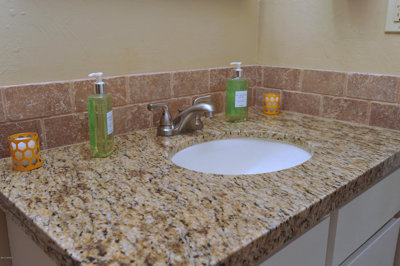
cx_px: 200
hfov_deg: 54.5
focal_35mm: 35
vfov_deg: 37.8
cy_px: 133
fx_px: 389
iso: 800
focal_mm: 35
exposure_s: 1/100
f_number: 7.1
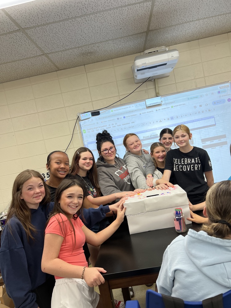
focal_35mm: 26
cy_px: 154
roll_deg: +11.9
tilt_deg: -1.8
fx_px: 231
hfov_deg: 53.1
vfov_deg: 67.3
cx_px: 116
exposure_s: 1/120
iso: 100
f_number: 1.5
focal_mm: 5.7
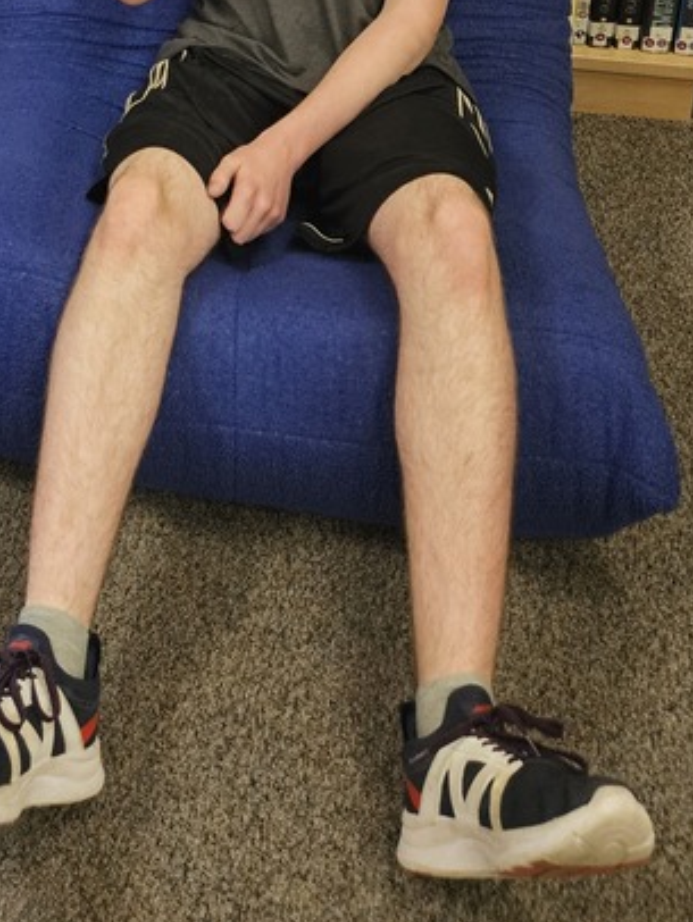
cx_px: -41
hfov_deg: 23.9
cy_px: -136
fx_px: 1547
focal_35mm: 58
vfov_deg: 29.4
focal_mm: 5.4
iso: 500
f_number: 1.8
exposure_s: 1/120
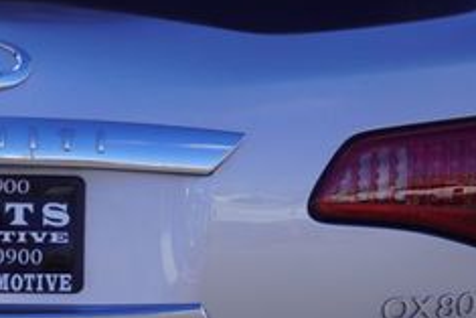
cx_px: -69
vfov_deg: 9.5
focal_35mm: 144
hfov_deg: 13.9
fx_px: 1905
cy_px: 217
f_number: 9
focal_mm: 22
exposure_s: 1/125
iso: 100
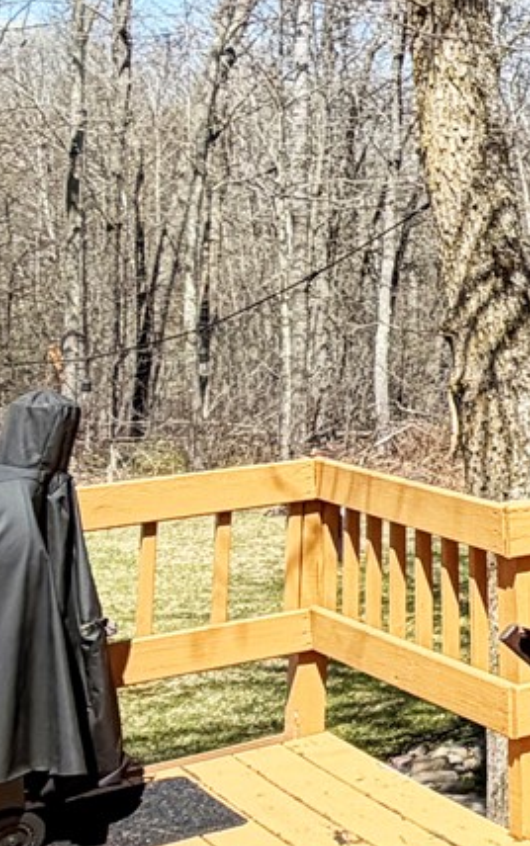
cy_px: 243
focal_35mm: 71
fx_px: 1639
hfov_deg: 13.6
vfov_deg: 28.7
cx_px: 1252
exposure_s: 1/770
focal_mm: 2.22
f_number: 2.2
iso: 32
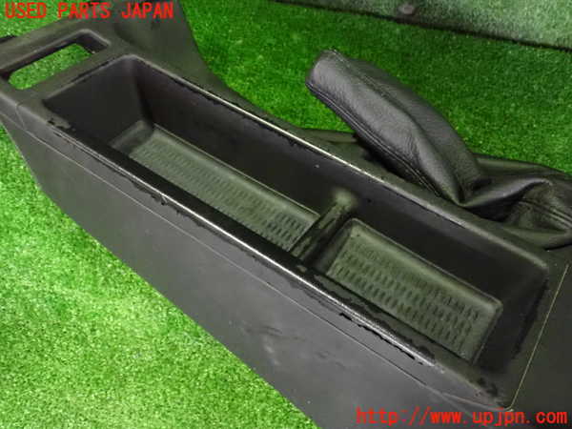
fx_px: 496
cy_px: 214
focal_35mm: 30
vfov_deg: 46.8
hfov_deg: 60.0
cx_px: 286
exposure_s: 1/30
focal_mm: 5.4
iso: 2000
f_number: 2.3
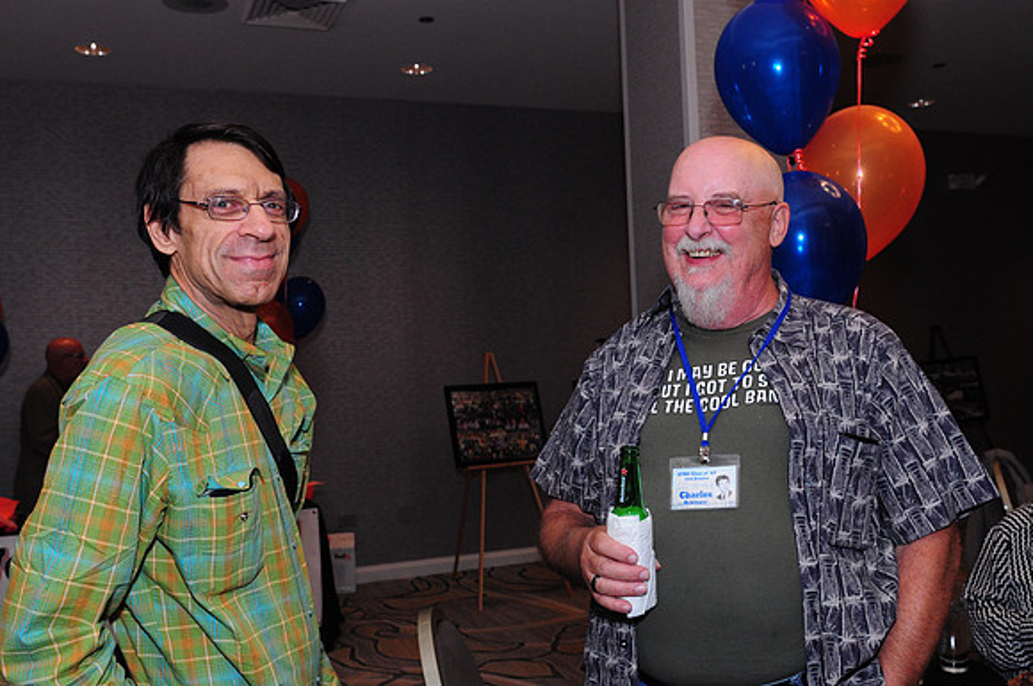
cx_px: 516
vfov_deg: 36.8
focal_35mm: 36
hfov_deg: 53.2
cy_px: 343
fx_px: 1032
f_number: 6.3
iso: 1000
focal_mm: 24
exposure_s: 1/60
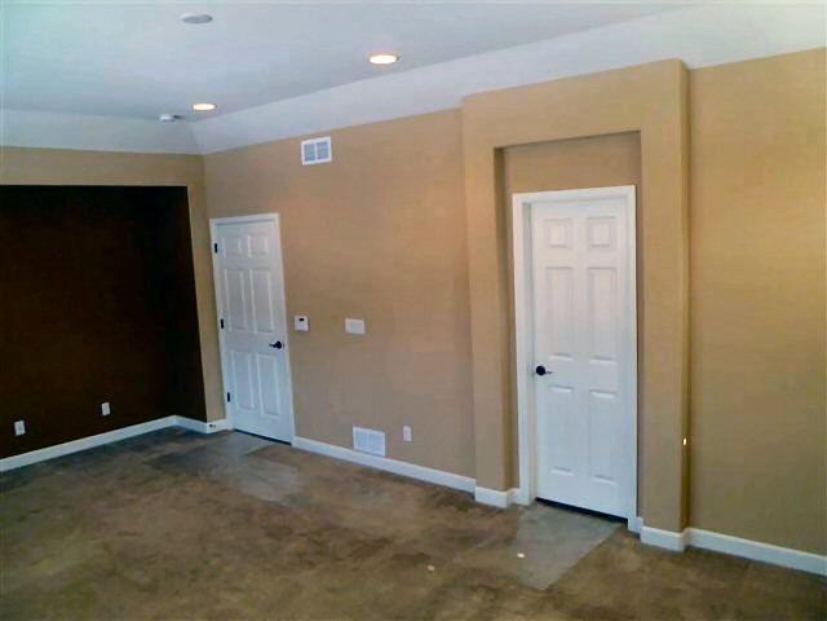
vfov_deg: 49.7
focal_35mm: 28
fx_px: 669
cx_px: 414
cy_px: 310
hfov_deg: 63.4
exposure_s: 1/60
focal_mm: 5
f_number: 3.3
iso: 250
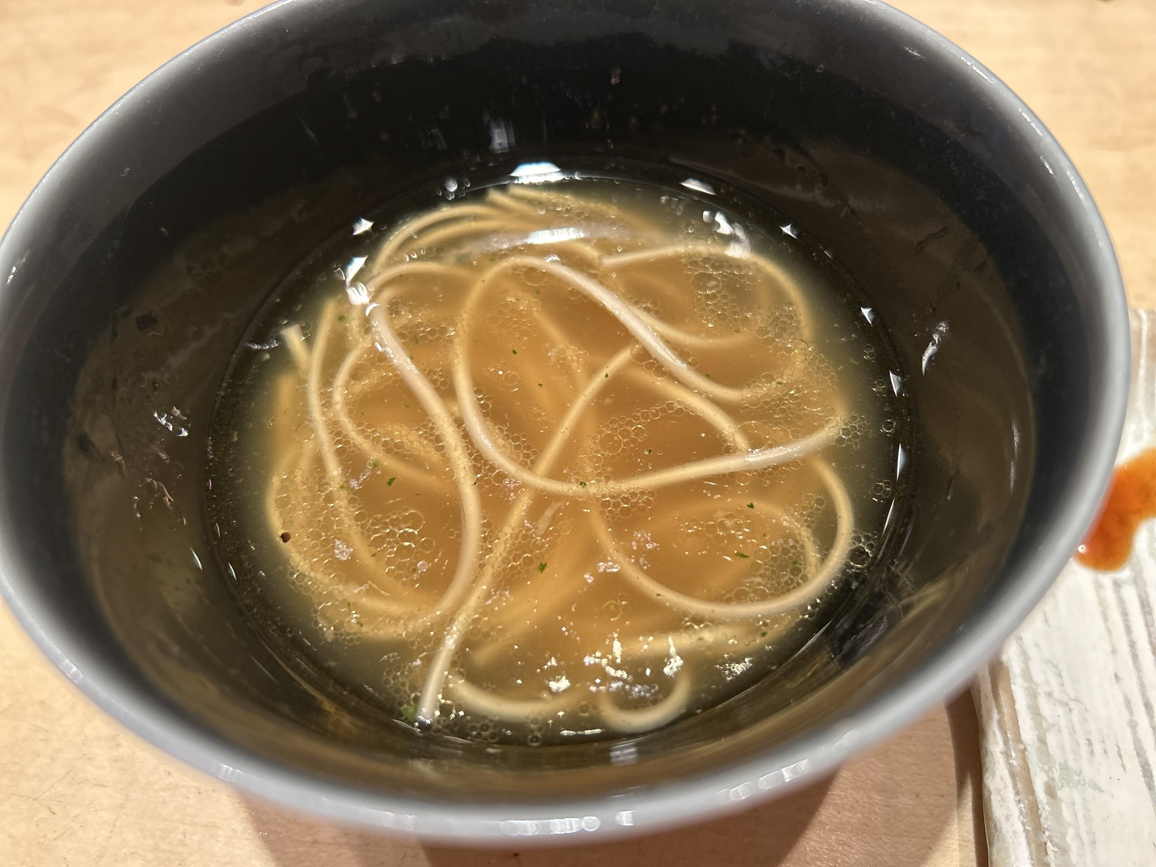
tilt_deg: -58.3
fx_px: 868
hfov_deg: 67.3
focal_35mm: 26
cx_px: 578
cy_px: 434
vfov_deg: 53.1
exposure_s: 1/50
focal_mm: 5.7
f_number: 1.5
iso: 320
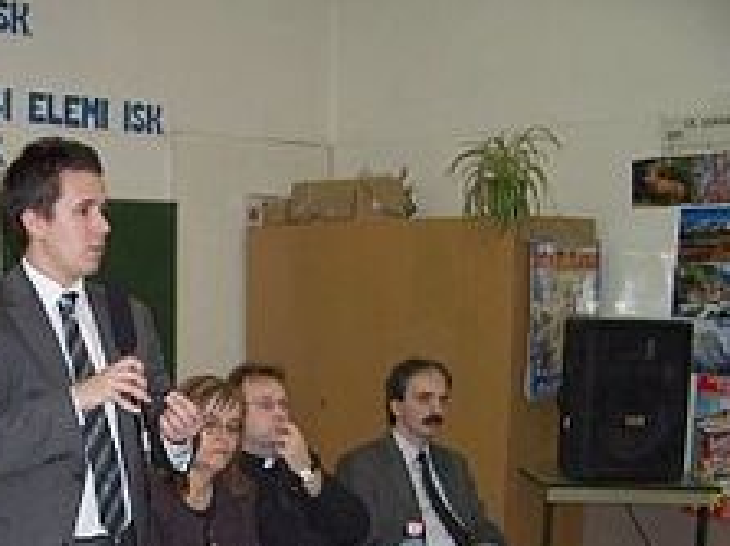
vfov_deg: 23.4
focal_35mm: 61
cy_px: 484
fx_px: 1286
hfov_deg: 30.4
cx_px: 85
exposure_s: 1/60
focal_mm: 5.6
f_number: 2.7
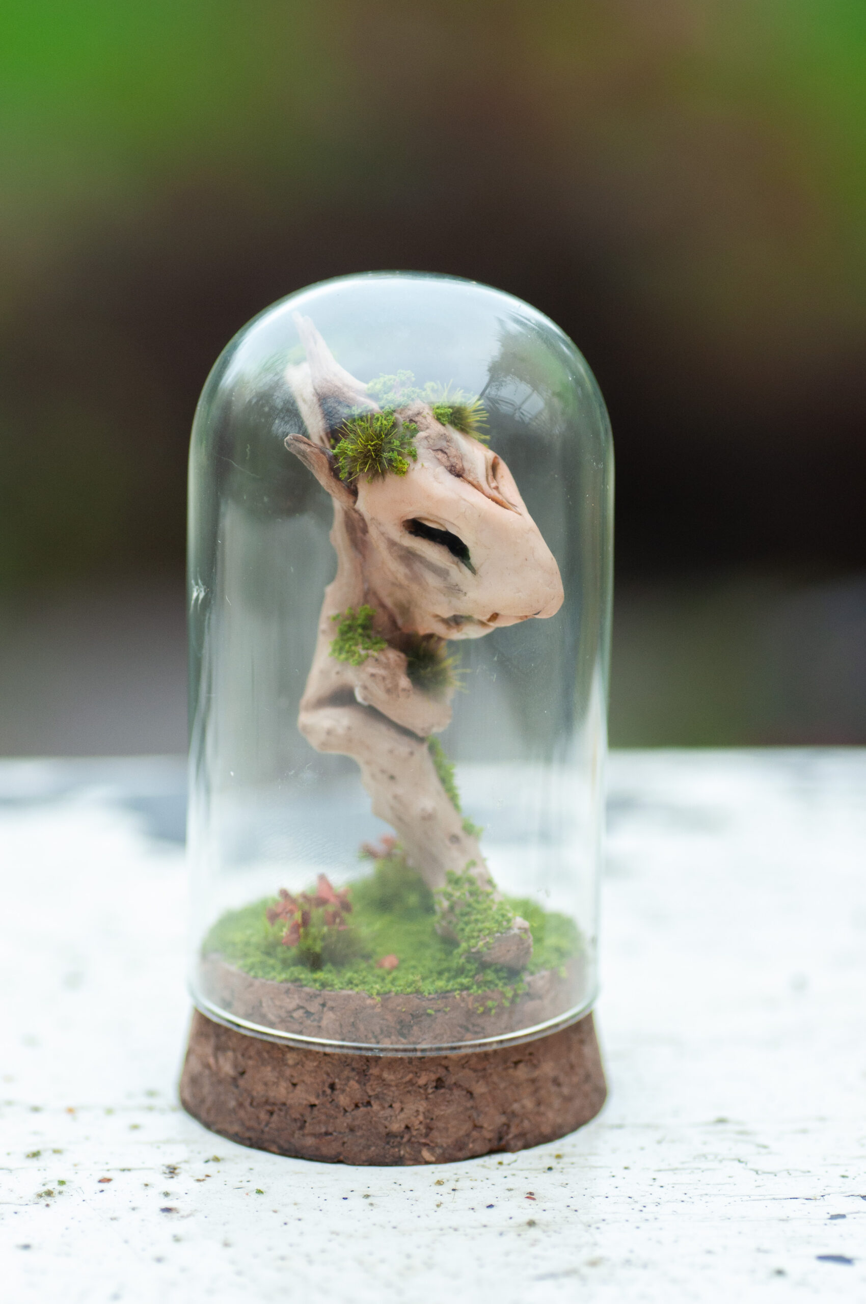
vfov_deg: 15.2
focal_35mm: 135
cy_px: 652
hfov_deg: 10.1
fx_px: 4884
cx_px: 433
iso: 640
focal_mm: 90
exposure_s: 1/320
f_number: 5
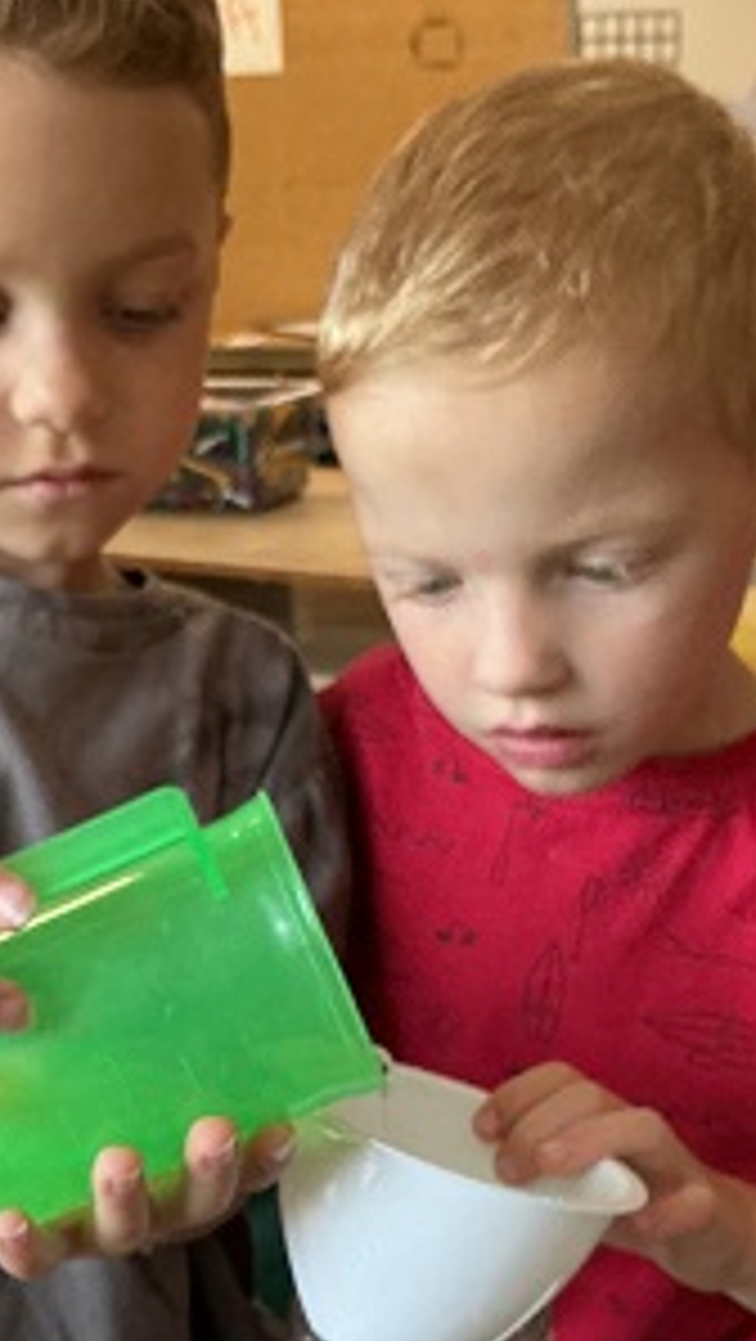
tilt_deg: -21.4
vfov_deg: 38.7
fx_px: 1886
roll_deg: +3.3
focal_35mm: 53
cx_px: 259
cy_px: 882
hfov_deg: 22.6
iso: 250
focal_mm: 3
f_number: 1.8
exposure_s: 1/60
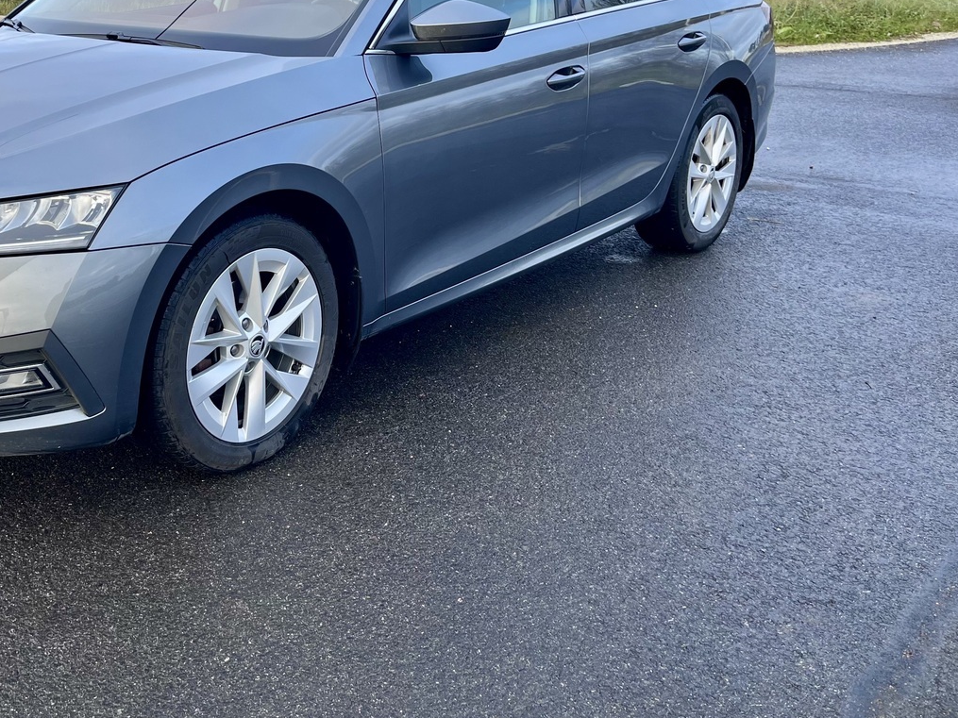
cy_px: 206
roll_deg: -0.1
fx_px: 1135
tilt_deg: -12.6
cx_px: 210
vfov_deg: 34.6
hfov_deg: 43.9
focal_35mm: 41
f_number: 1.6
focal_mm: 5.1
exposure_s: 1/122
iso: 40
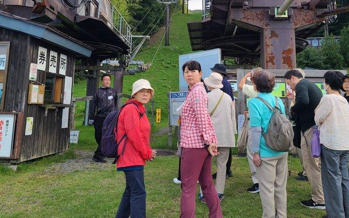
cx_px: 189
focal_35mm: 38
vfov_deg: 32.7
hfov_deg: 51.5
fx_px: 361
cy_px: 46
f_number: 1.8
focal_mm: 5.4
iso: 40
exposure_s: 1/574
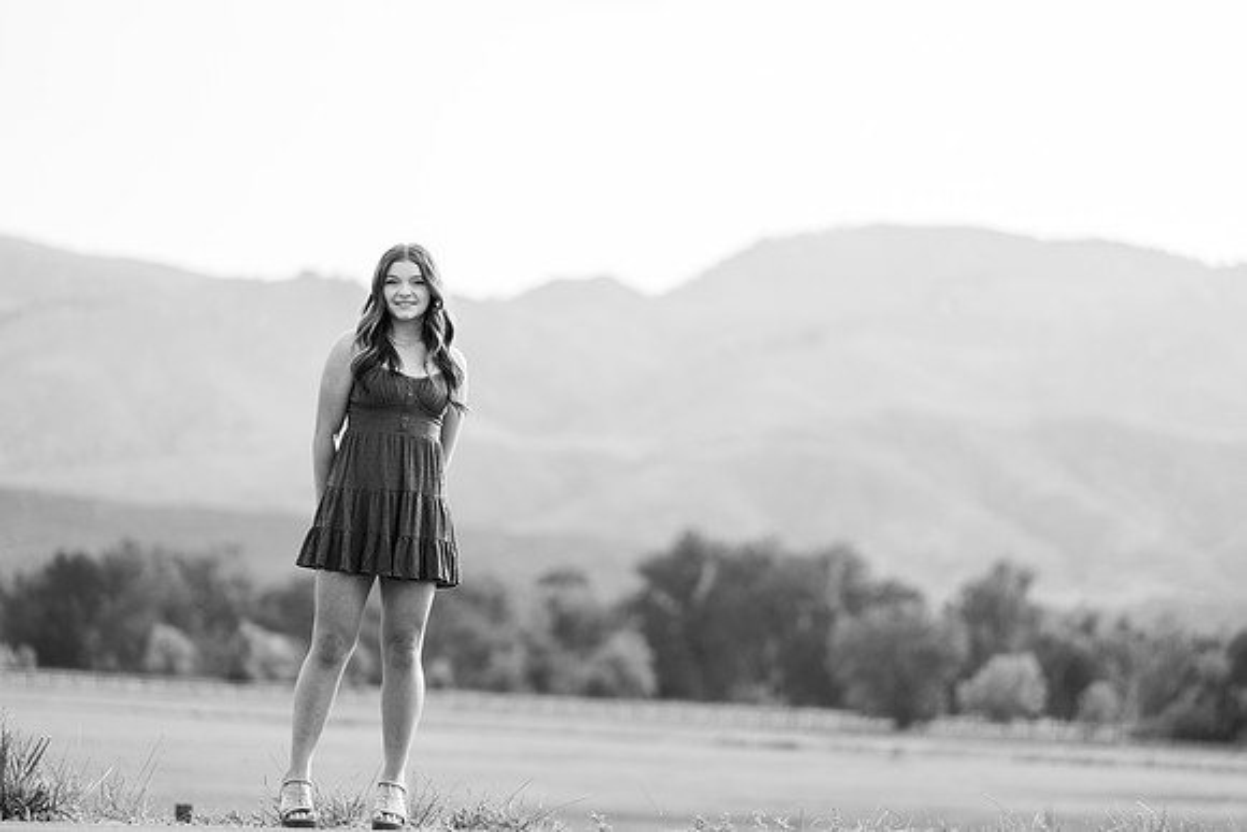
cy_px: 416
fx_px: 5093
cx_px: 624
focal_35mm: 147
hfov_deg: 14.0
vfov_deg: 9.3
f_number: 2.8
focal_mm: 147
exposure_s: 1/200
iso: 50
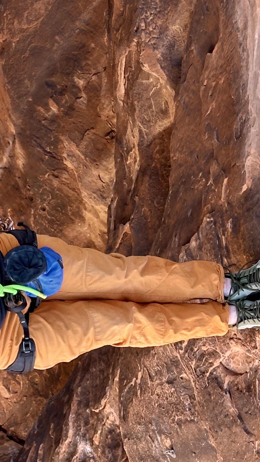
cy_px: 79
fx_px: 1484
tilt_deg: -66.9
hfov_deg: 10.0
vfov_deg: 17.5
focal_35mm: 121
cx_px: 124
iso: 50
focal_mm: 6.86
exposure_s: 1/121
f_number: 1.78
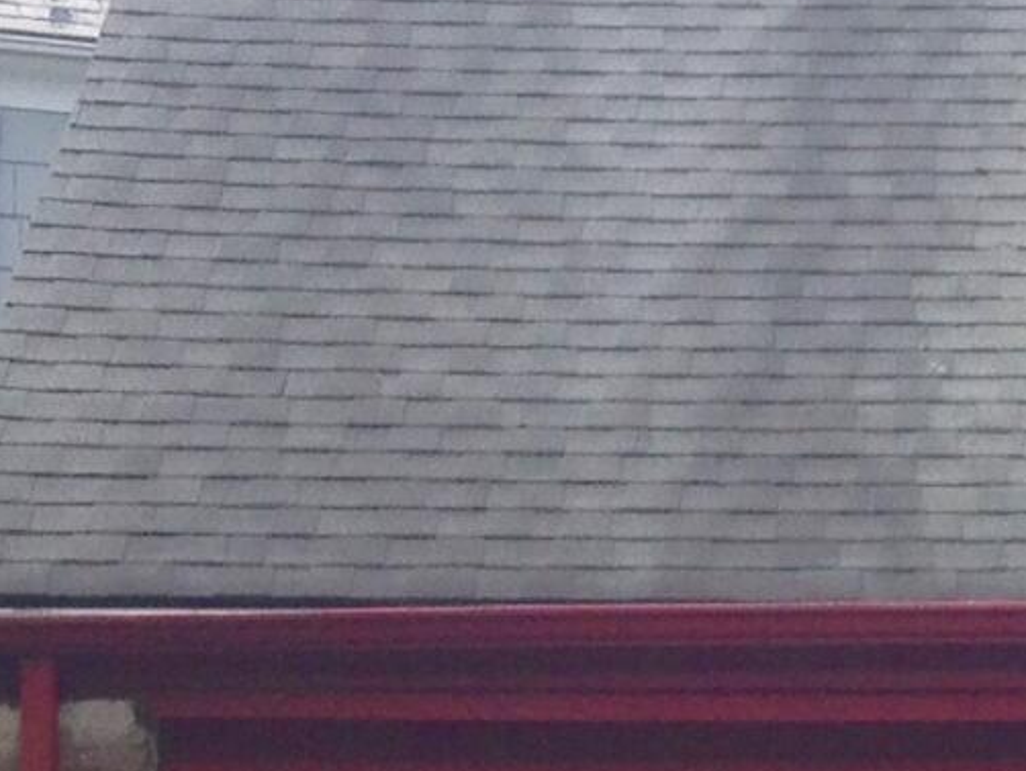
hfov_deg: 9.1
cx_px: 1752
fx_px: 6198
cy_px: 926
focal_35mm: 209
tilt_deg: +8.8
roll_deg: -1.1
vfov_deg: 7.1
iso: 50
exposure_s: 1/789
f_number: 2.4
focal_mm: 4.28
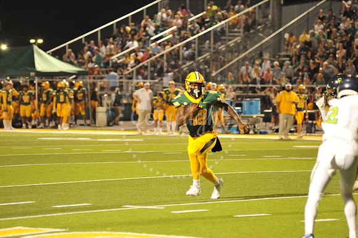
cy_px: 119
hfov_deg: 10.3
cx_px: 179
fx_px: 1988
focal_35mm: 200
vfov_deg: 6.9
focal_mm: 200
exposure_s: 1/250
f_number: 4
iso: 6400
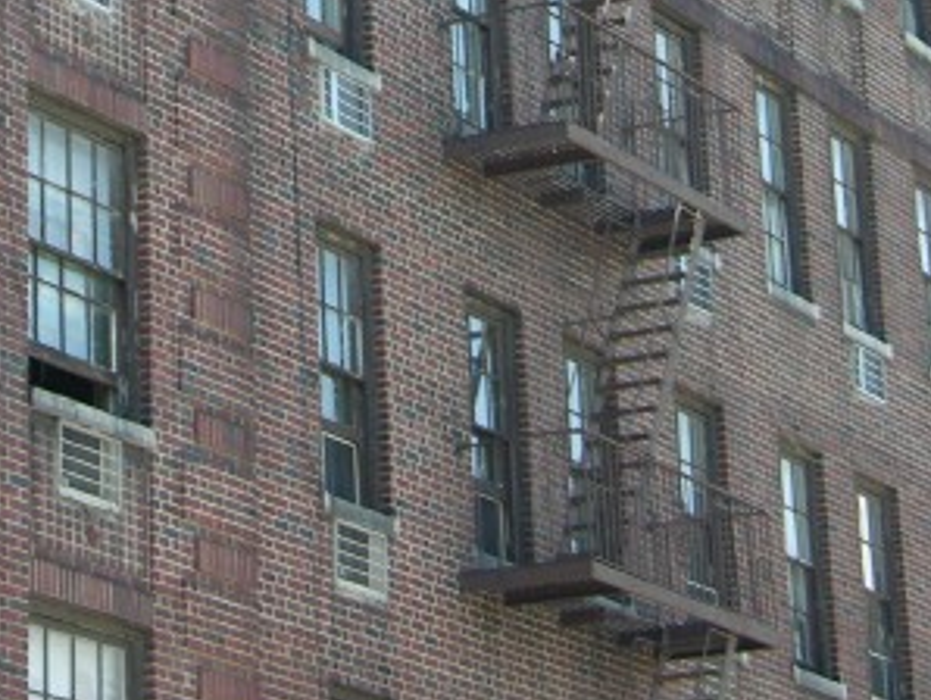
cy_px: -422
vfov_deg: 8.5
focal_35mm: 170
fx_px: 4576
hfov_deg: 11.6
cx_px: 287
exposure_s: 1/86
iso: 50
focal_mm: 16.8
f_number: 3.6
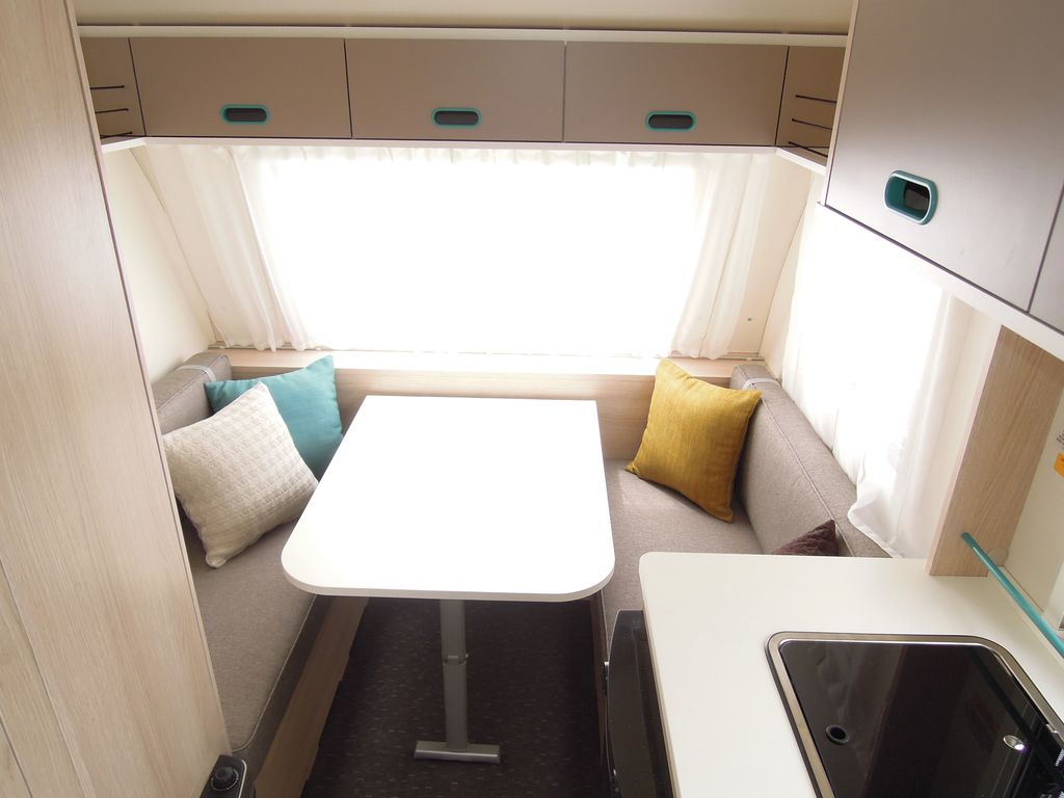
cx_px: 532
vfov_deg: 56.8
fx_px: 738
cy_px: 399
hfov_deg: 71.6
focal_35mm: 24
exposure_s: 1/160
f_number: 2.8
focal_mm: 4.3
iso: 160
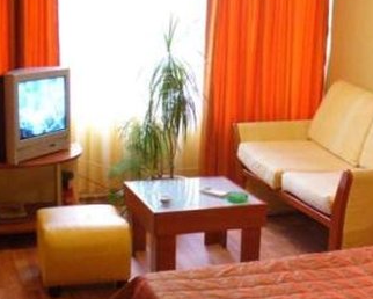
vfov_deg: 23.8
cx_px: 309
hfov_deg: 28.8
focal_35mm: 64
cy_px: 174
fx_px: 707
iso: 200
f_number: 2.8
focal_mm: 6.1
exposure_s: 1/8
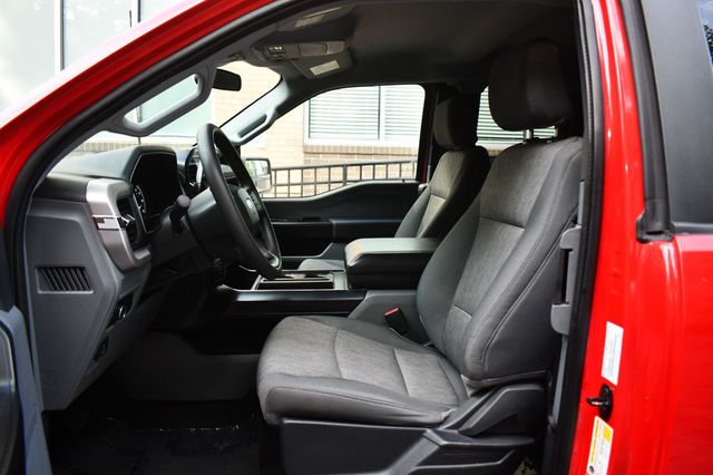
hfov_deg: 67.4
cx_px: 356
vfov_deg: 47.9
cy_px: 238
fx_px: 534
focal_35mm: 27
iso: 720
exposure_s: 1/250
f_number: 3.5
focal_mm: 18
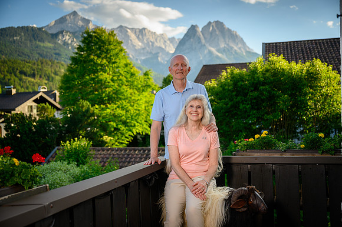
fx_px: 361
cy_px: 114
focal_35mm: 38
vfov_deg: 35.0
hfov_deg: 50.7
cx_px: 171
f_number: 2.8
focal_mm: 38
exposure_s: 1/2500
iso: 400
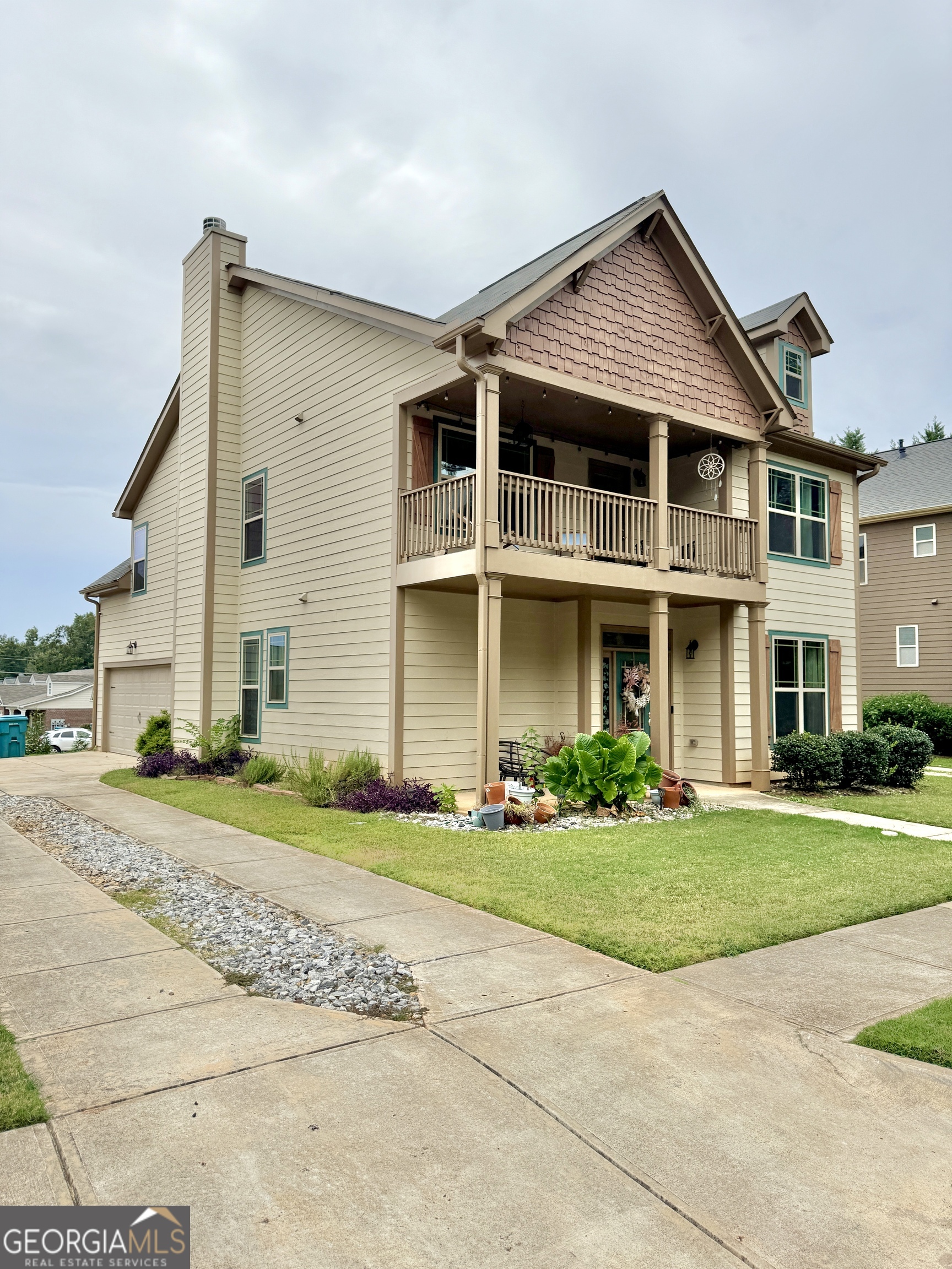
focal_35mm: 24
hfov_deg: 56.8
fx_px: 880
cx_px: 476
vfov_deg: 71.6
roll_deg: -0.9
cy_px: 634
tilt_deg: +2.8
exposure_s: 1/4310
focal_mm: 6.76
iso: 80
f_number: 1.78
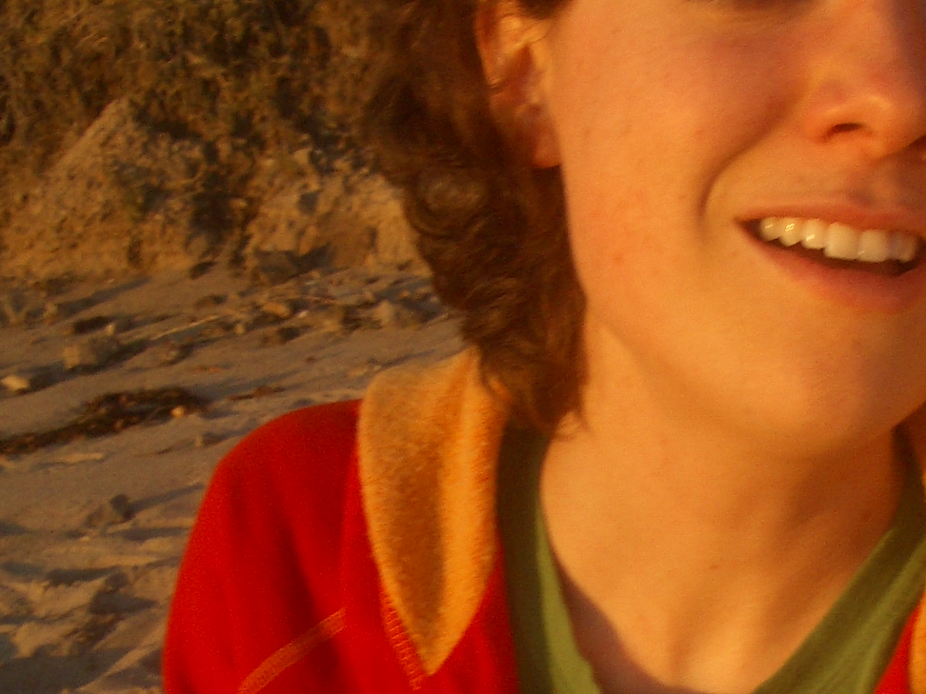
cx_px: 764
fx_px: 2220
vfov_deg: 17.7
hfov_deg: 23.2
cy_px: 506
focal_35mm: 83
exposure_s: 1/250
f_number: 4.3
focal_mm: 5.8
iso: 50
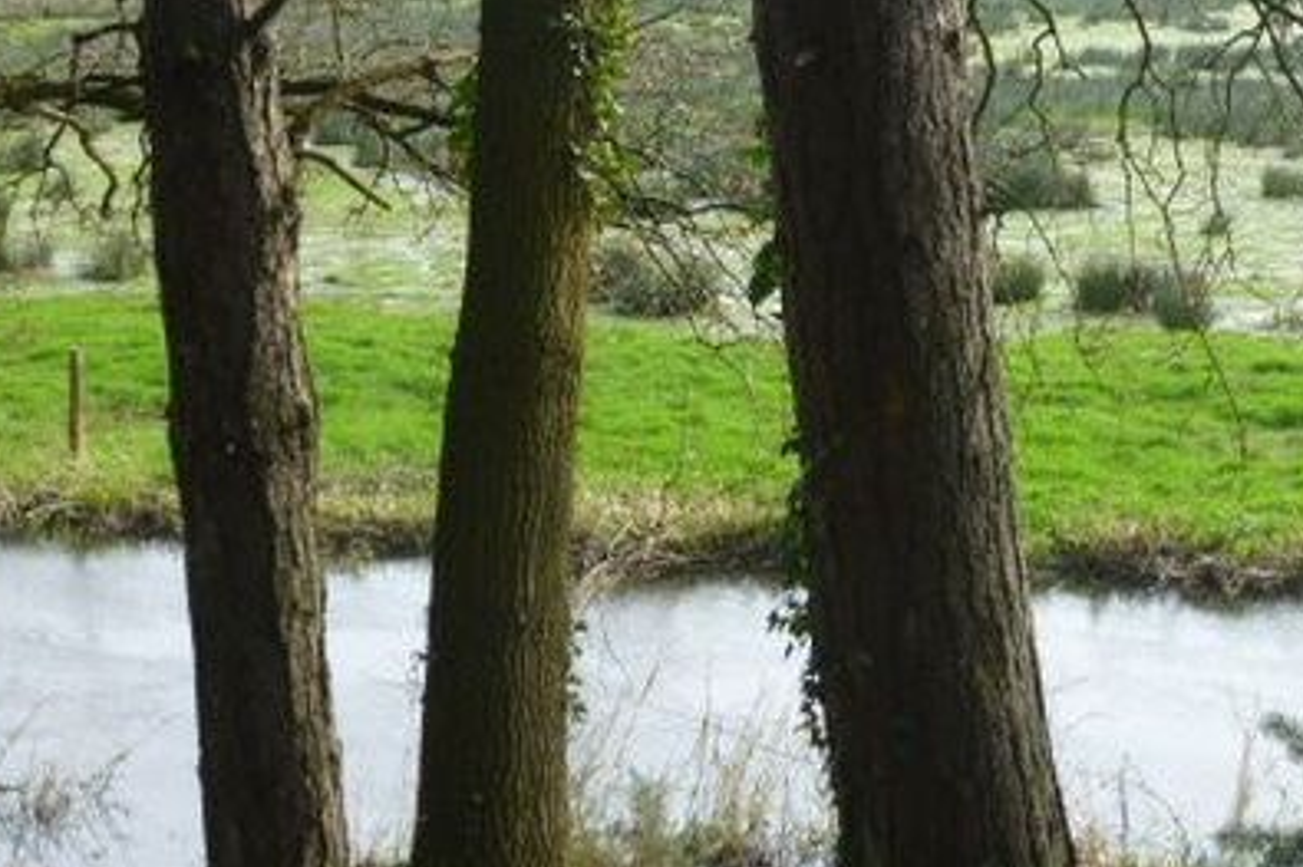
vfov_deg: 15.0
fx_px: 3292
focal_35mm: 91
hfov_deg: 21.9
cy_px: 231
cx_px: 1141
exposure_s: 1/125
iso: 100
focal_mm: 8.6
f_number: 4
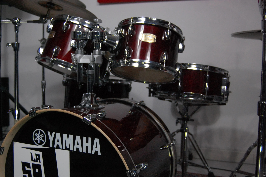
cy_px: 88
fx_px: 310
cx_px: 133
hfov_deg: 46.4
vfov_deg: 31.8
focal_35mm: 42
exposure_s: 1/100
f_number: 3.5
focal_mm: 28
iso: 1600
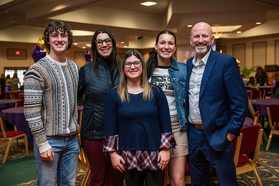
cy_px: 93
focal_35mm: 45
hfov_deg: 43.6
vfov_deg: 29.9
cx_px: 140
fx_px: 349
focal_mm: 45
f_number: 3.2
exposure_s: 1/160
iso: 1250
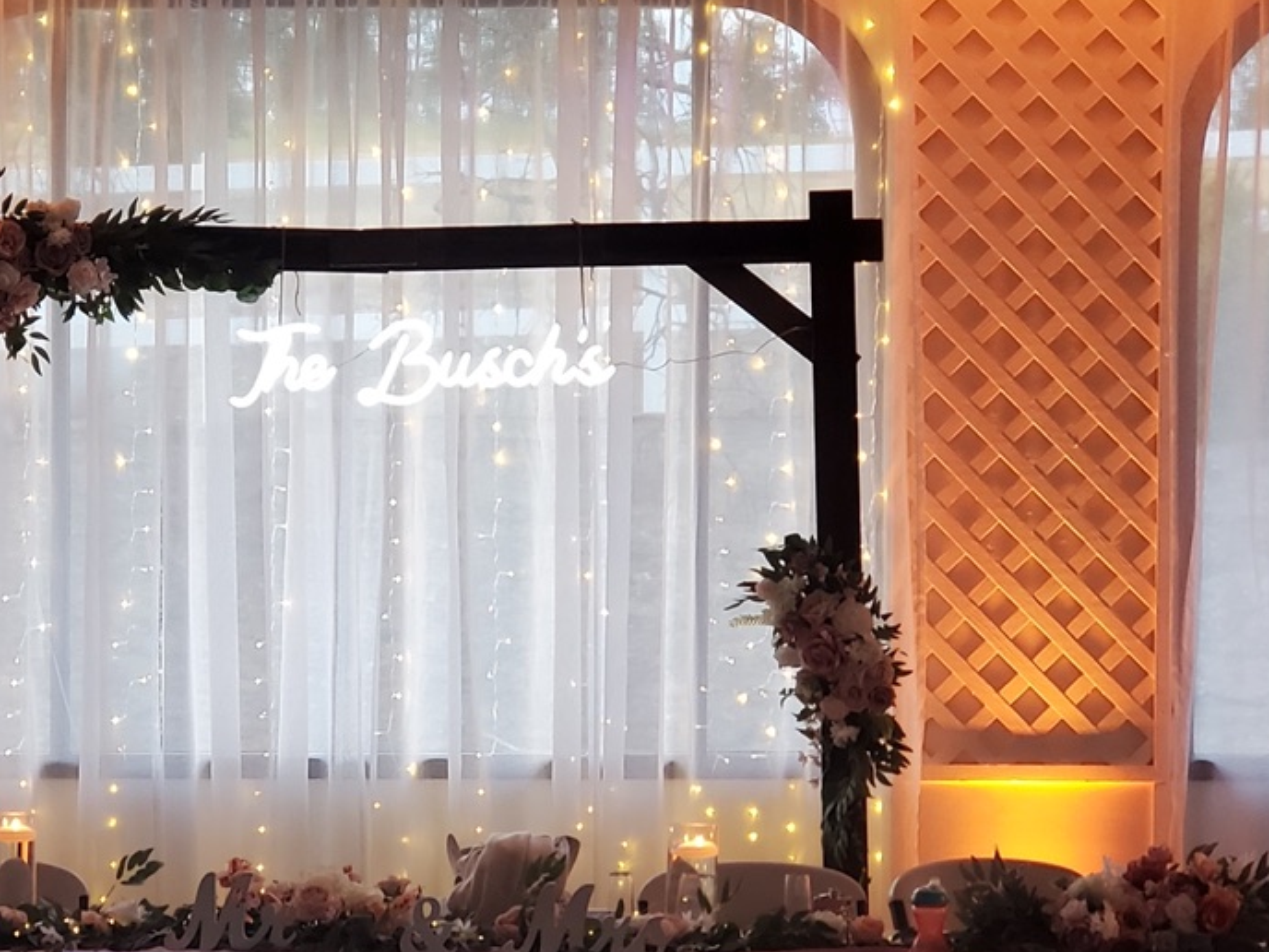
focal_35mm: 121
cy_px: 688
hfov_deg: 16.2
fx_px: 4436
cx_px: 293
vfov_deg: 12.2
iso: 200
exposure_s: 1/30
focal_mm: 6
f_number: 2.09
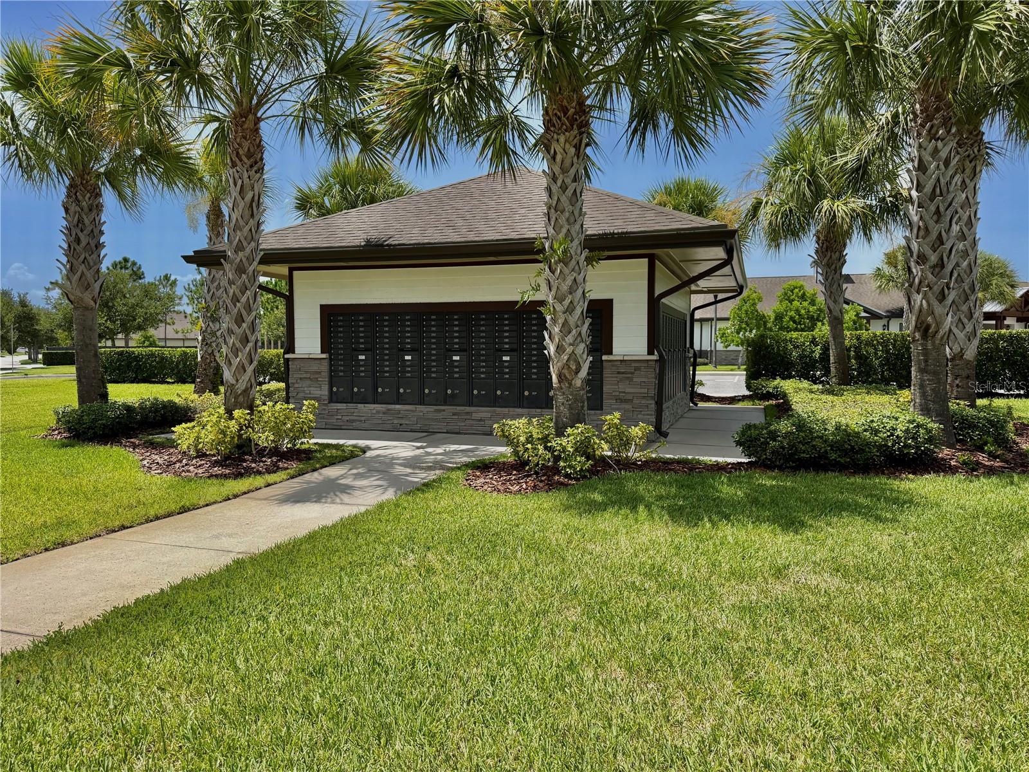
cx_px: 514
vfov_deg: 56.8
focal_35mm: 24
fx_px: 713
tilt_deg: -3.1
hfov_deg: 71.6
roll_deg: -0.2
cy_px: 386
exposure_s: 1/3584
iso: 100
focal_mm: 6.76
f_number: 1.78
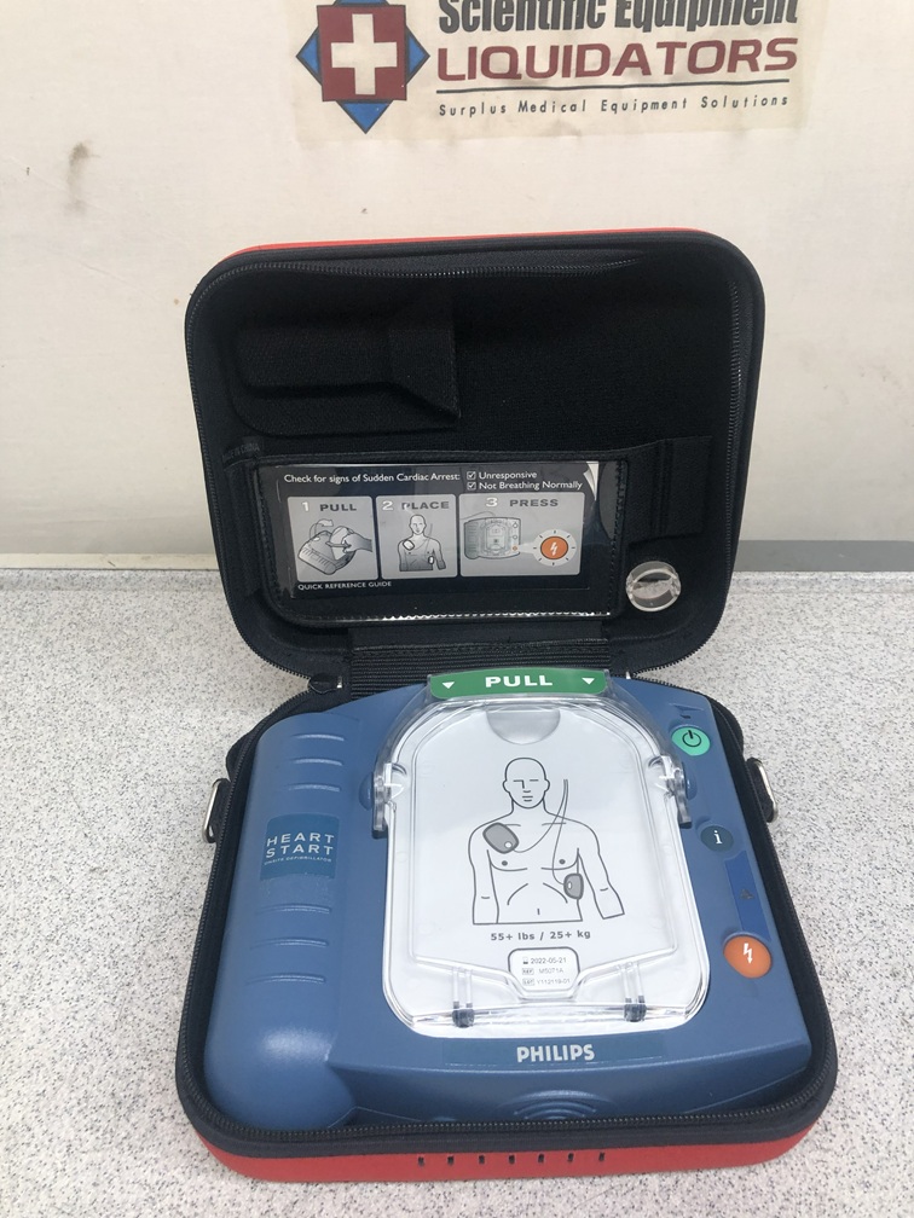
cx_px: 457
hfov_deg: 49.7
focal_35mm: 28
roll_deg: +0.5
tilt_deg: -38.6
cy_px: 609
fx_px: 986
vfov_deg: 63.4
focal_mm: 3.99
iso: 25
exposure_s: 1/40
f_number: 1.8
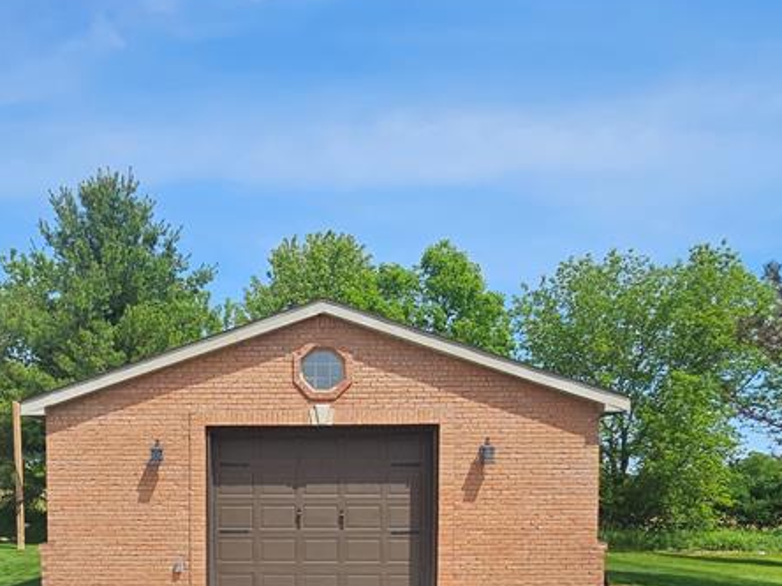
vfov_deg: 43.2
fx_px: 678
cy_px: 516
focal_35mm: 30
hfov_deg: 58.9
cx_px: 278
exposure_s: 1/3273
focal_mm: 2.2
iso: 50
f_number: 2.2
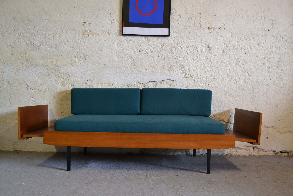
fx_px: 281
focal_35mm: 34
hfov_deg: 55.1
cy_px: 98
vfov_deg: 38.4
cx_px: 146
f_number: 3.8
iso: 1800
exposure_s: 1/60
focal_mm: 23
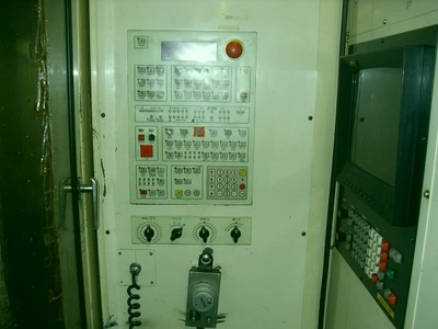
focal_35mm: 34
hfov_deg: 54.0
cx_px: 219
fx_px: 430
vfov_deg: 41.8
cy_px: 164
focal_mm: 6.3
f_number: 2.8
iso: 100
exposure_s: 1/45
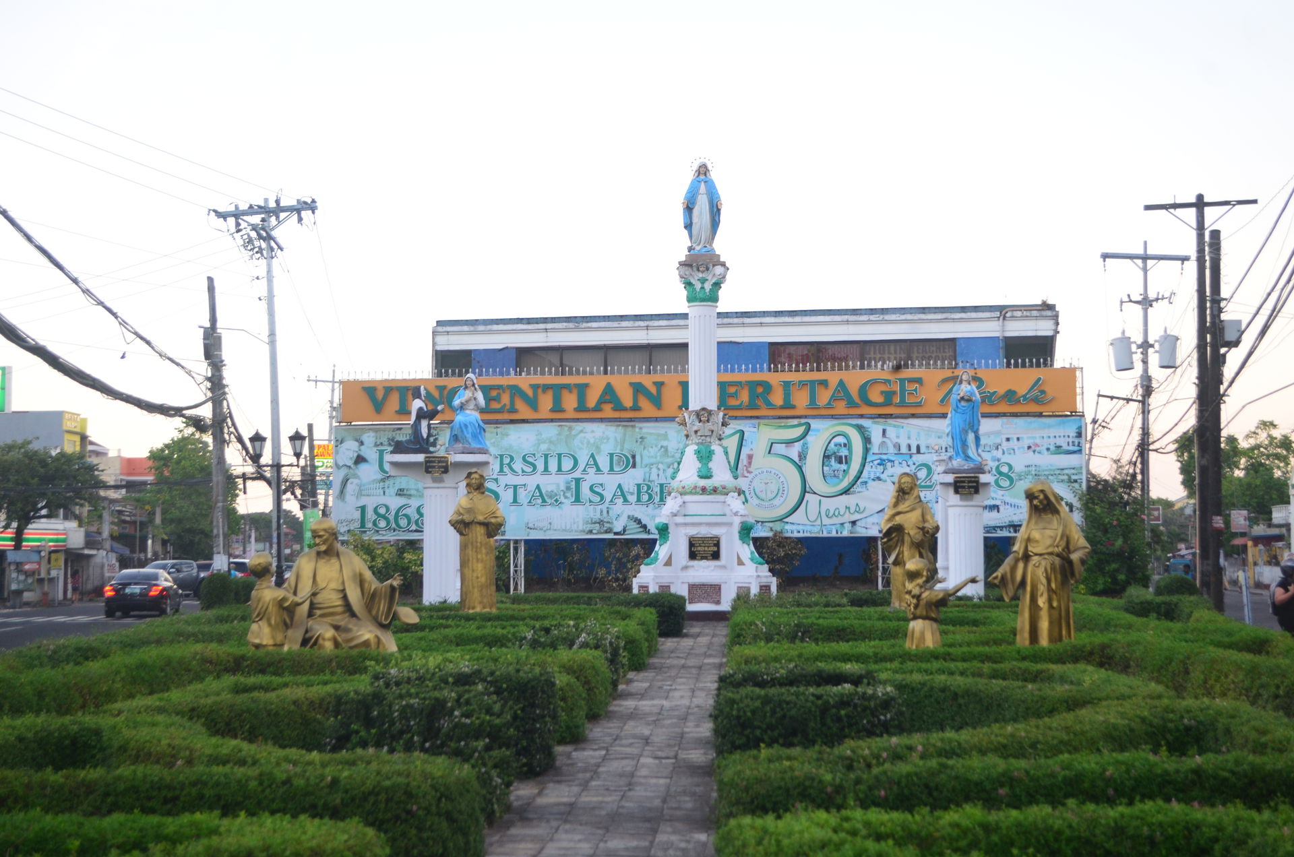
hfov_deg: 41.2
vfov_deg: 28.0
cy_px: 428
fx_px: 1722
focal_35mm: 48
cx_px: 647
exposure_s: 1/40
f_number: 4.8
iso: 500
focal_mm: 32
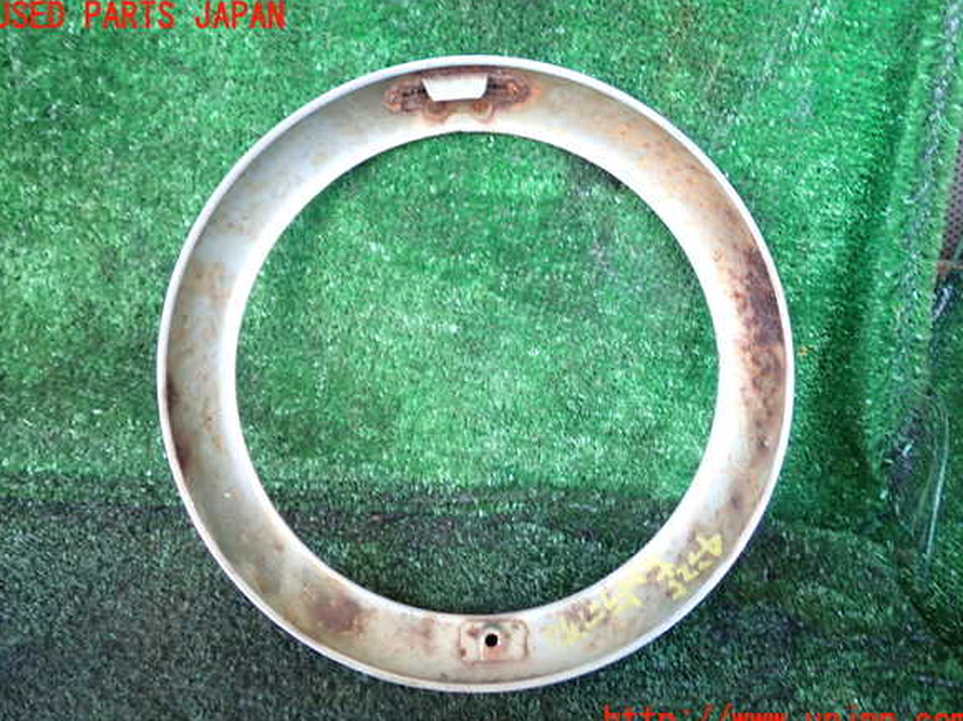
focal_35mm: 31
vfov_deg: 45.4
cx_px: 481
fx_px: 862
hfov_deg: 58.4
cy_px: 370
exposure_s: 1/30
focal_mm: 5.4
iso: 200
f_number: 2.3
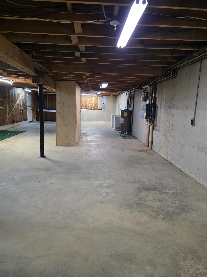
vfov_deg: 73.9
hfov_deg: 58.9
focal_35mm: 23
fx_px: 183
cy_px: 138
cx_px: 104
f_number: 1.7
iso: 800
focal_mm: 6.3
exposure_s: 1/120
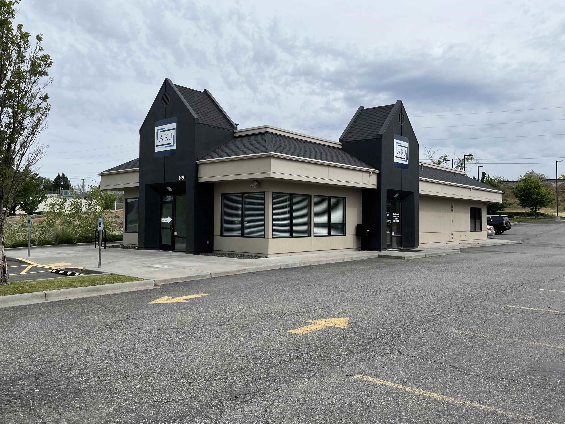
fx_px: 457
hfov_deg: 63.4
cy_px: 199
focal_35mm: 28
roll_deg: -0.9
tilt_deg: +0.9
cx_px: 270
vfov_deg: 49.7
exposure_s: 1/4484
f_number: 1.6
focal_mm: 5.1
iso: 50
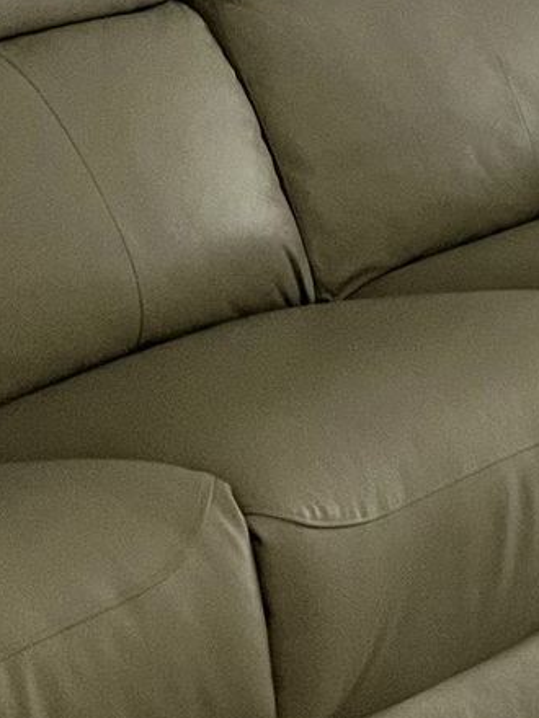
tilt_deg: -7.1
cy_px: -171
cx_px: 1302
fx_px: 2824
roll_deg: +4.1
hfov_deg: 9.6
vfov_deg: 14.0
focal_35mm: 136
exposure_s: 1/60
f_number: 1.6
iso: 125
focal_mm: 5.1
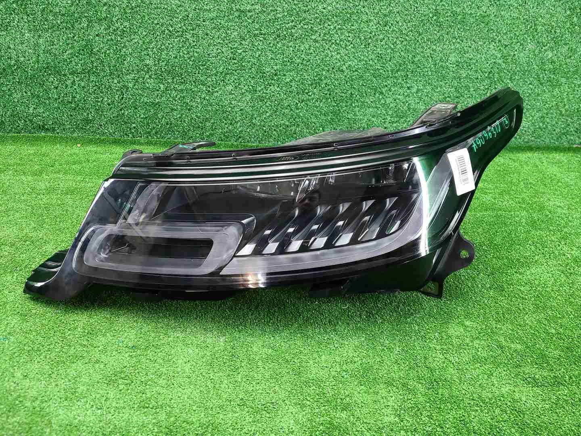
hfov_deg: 67.3
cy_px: 218
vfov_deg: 53.1
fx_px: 436
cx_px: 290
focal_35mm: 26
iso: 286
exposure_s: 1/50
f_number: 1.8
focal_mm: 5.4
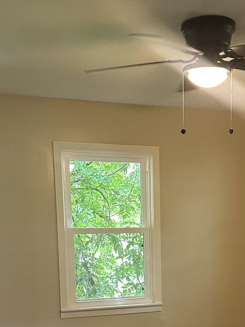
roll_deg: -0.5
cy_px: 292
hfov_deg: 26.4
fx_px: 519
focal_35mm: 55
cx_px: 171
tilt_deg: -5.9
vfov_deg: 33.2
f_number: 1.78
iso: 500
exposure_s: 1/60
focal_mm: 6.86
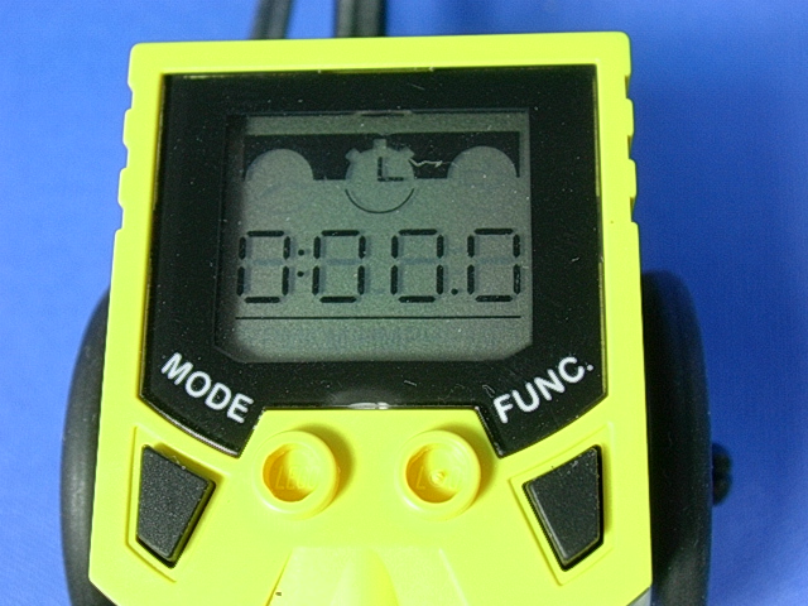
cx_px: 404
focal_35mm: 60
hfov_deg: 32.2
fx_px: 1401
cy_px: 303
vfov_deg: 24.4
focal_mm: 9
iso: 70
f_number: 3.4
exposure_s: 1/6.3
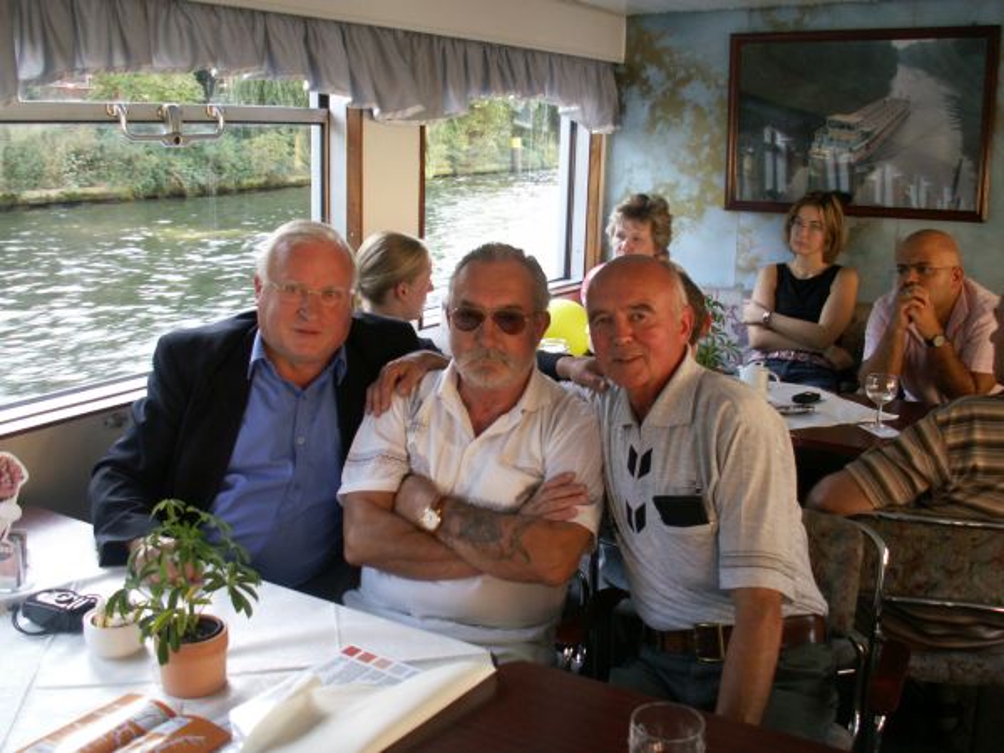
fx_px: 1015
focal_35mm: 35
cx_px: 502
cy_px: 376
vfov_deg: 40.7
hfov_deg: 52.6
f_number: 2.8
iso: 80
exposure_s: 1/40
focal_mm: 5.86
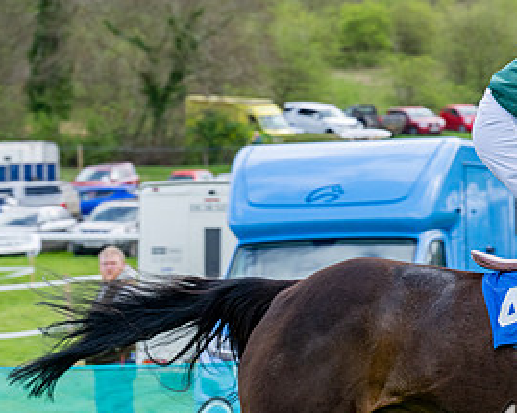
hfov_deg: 8.2
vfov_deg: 6.6
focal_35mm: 234
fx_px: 3579
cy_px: 391
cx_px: 468
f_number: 5
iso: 400
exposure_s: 1/800
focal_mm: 90
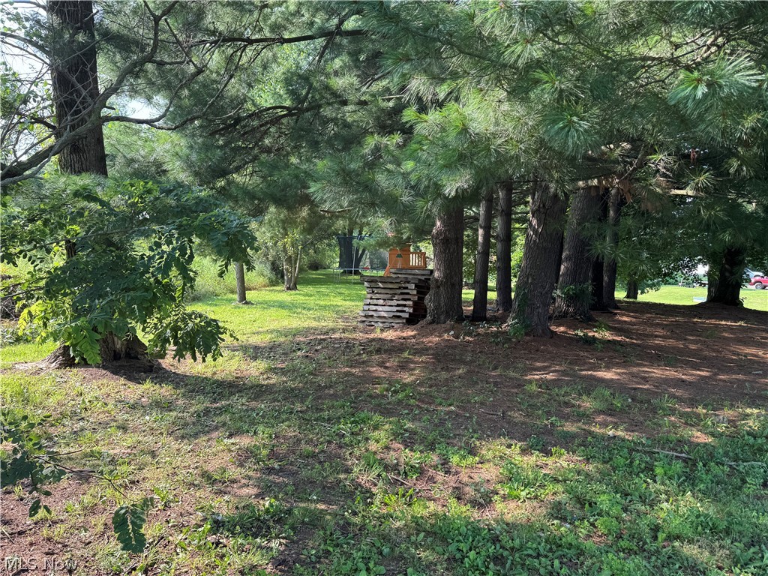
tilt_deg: -4.5
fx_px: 532
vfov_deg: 56.8
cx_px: 384
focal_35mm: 24
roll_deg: -2.2
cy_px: 288
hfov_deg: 71.6
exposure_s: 1/376
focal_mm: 6.76
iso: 80
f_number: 1.78
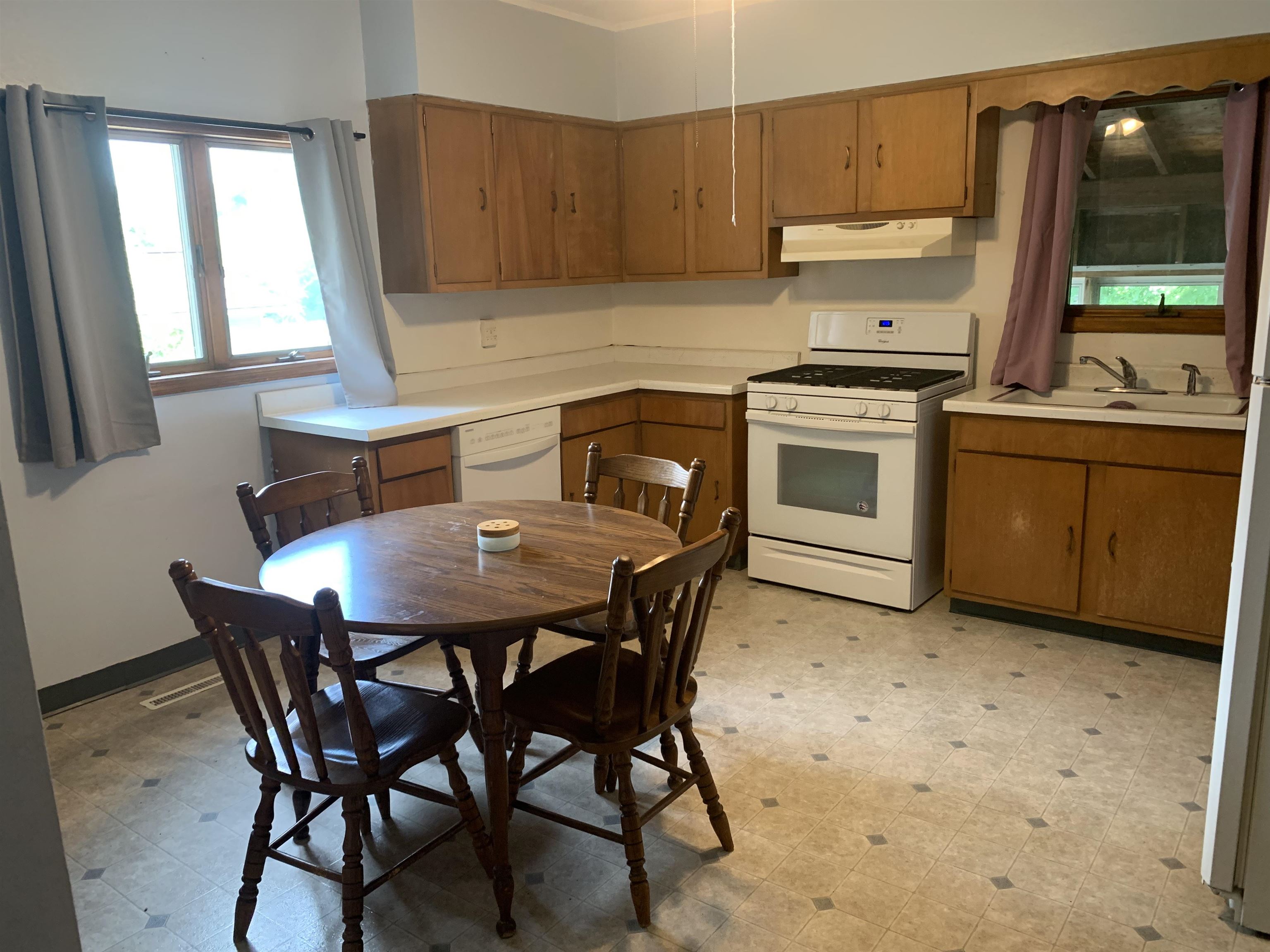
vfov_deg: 53.1
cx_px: 635
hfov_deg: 67.3
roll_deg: +1.9
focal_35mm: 26
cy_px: 476
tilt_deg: -12.5
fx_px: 954
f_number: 1.8
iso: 160
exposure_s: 1/60
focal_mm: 4.25
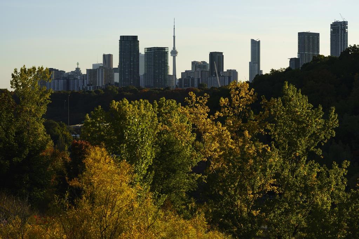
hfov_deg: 22.6
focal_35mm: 90
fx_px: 898
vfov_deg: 15.2
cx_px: 180
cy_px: 120
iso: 200
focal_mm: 90
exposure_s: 1/320
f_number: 11
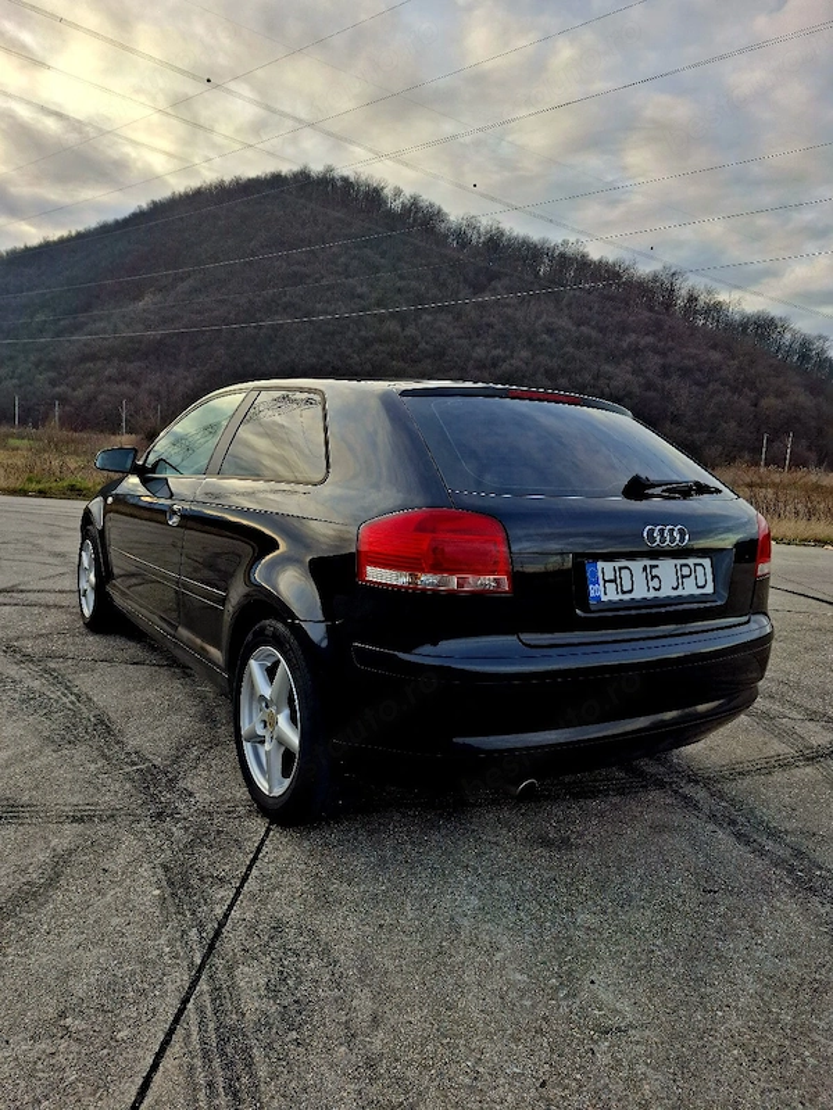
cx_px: 416
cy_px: 555
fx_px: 738
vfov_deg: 73.9
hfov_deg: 58.9
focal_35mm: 23
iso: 50
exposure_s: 1/244
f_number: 1.8
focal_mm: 5.54
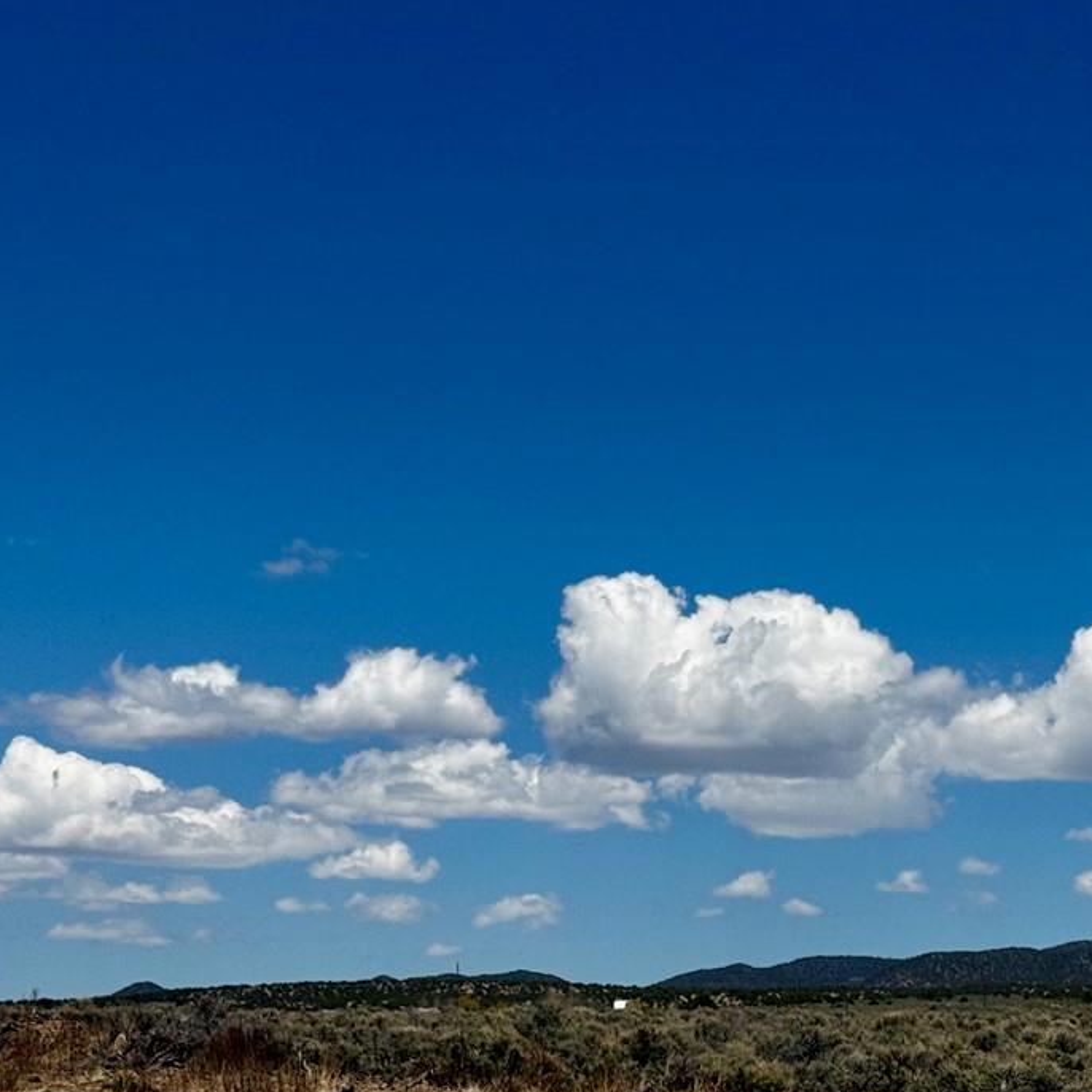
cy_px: 713
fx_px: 3533
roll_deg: -1.4
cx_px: 828
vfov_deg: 17.5
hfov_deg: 17.5
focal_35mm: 99
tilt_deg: +5.5
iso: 64
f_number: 1.78
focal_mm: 6.76
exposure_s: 1/9009
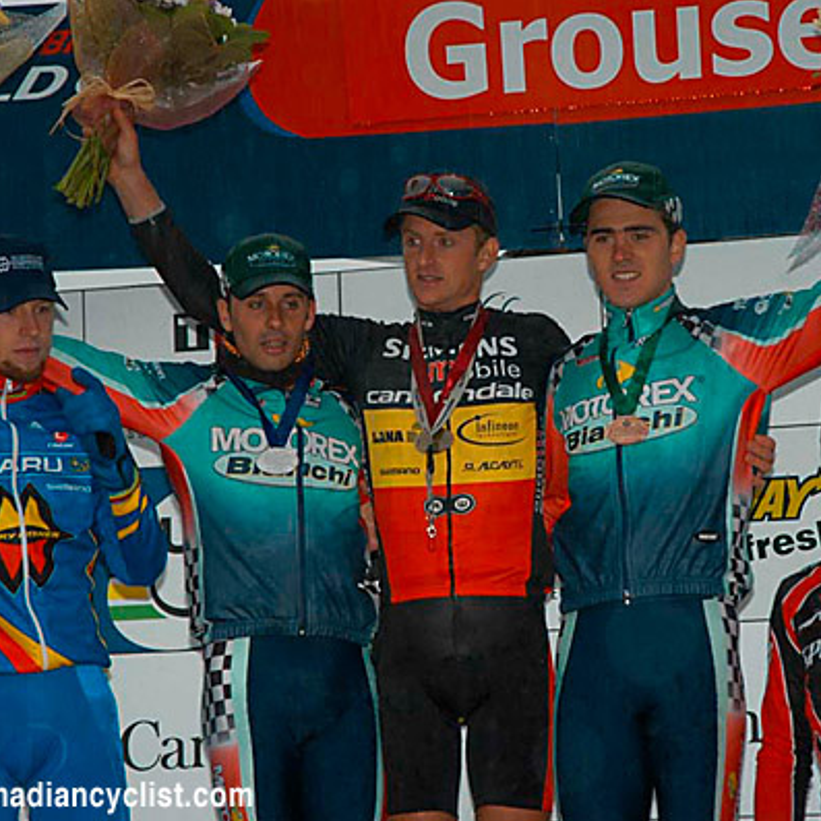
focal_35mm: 164
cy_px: 410
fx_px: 4391
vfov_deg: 10.7
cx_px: 449
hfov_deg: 10.7
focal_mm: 85
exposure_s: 1/160
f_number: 4.5
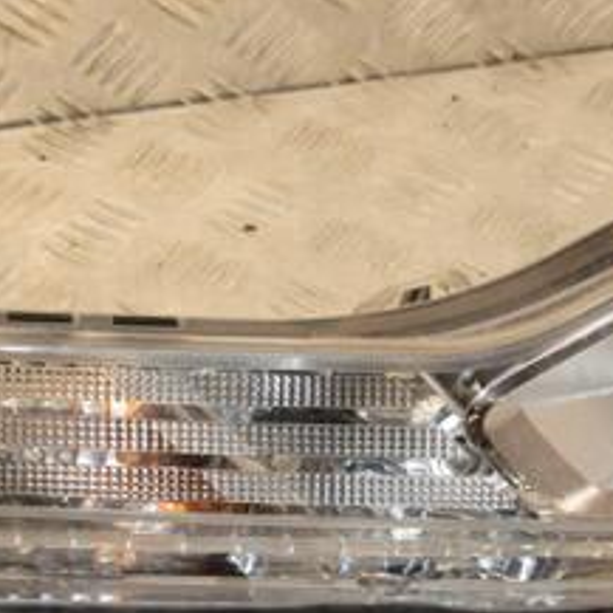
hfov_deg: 14.5
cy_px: 421
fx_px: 2404
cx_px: 373
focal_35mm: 120
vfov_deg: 14.5
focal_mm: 34
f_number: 7.1
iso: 800
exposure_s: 1/200
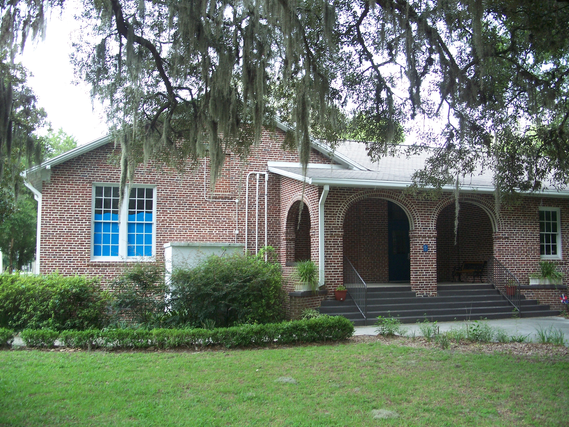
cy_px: 214
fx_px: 608
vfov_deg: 38.7
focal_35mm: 37
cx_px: 284
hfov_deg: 50.1
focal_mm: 7.8
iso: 125
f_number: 2.8
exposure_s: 1/30
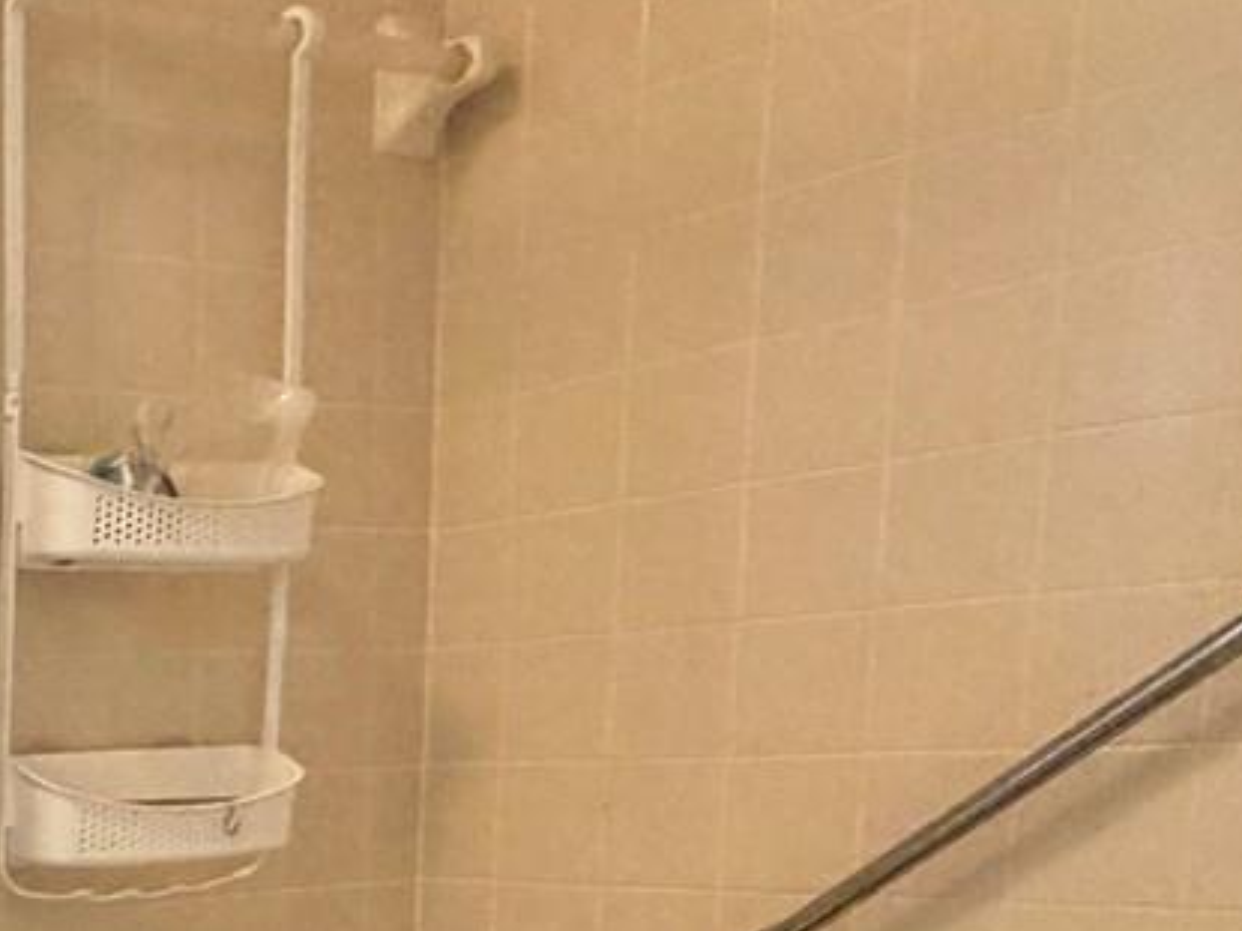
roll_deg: +2.2
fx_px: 1937
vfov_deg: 24.7
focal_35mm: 54
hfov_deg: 28.7
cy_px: 1090
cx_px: -389
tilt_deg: -9.5
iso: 320
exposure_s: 1/60
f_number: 2.2
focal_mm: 2.22
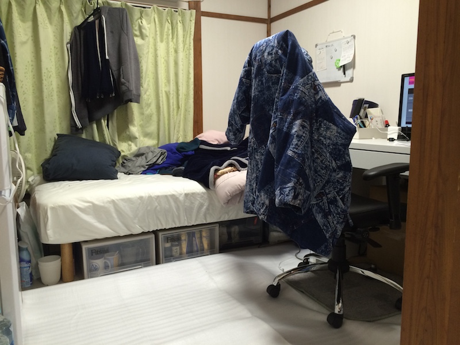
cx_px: 230
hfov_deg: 61.7
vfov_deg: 48.2
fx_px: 385
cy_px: 172
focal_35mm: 29
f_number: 2.2
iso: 80
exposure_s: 1/30
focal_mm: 4.15
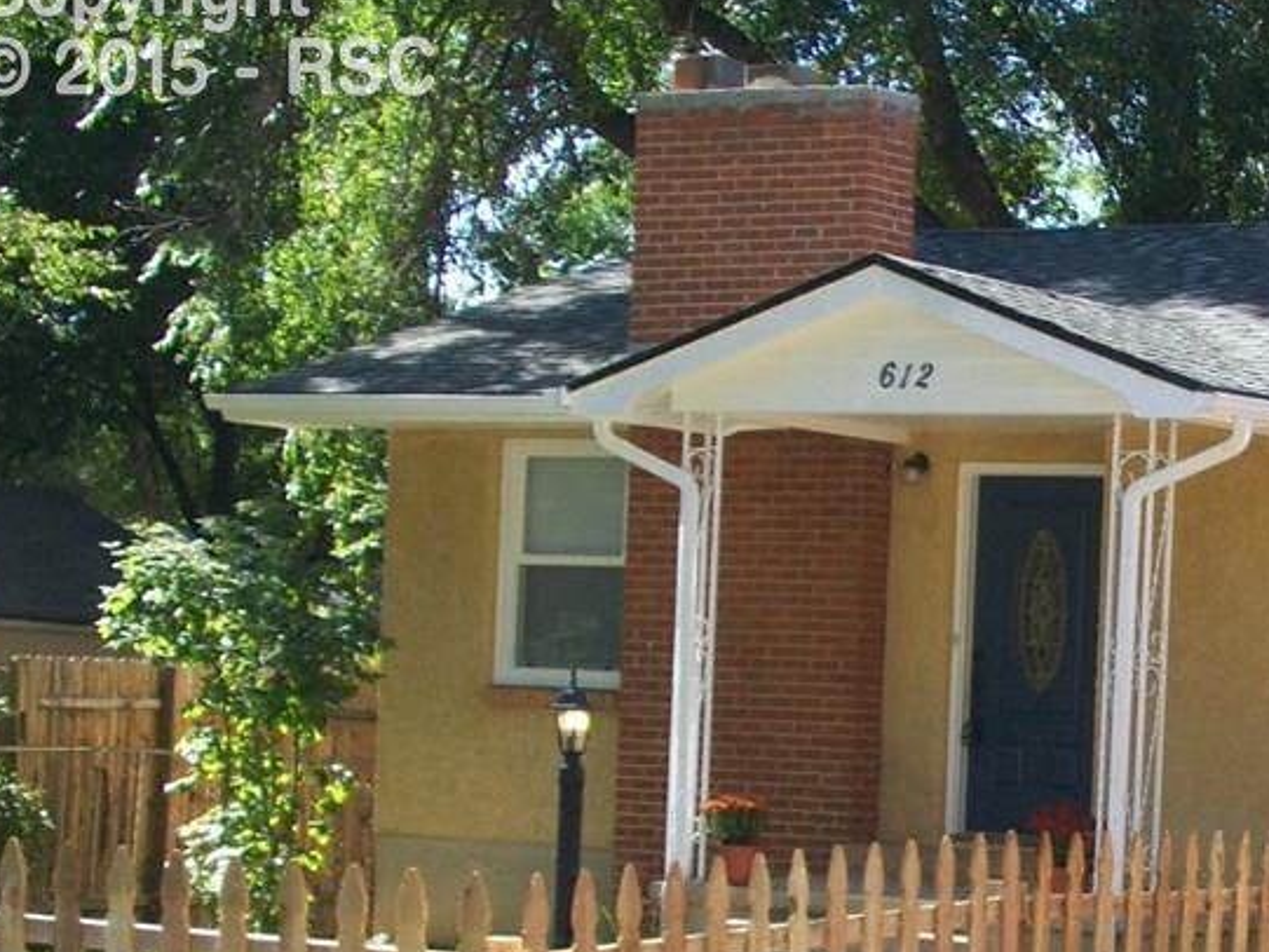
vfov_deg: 13.8
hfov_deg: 18.2
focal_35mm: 106
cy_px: 849
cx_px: 1168
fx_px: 3887
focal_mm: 9.4
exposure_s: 1/200
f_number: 3.3
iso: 64
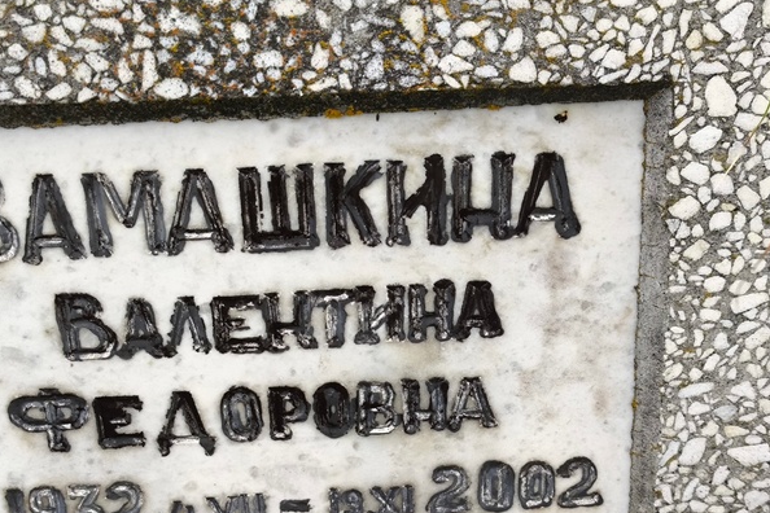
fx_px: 1497
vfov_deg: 19.3
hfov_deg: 28.8
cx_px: 450
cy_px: 381
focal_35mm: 70
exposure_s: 1/120
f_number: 1.7
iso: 64
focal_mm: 4.71
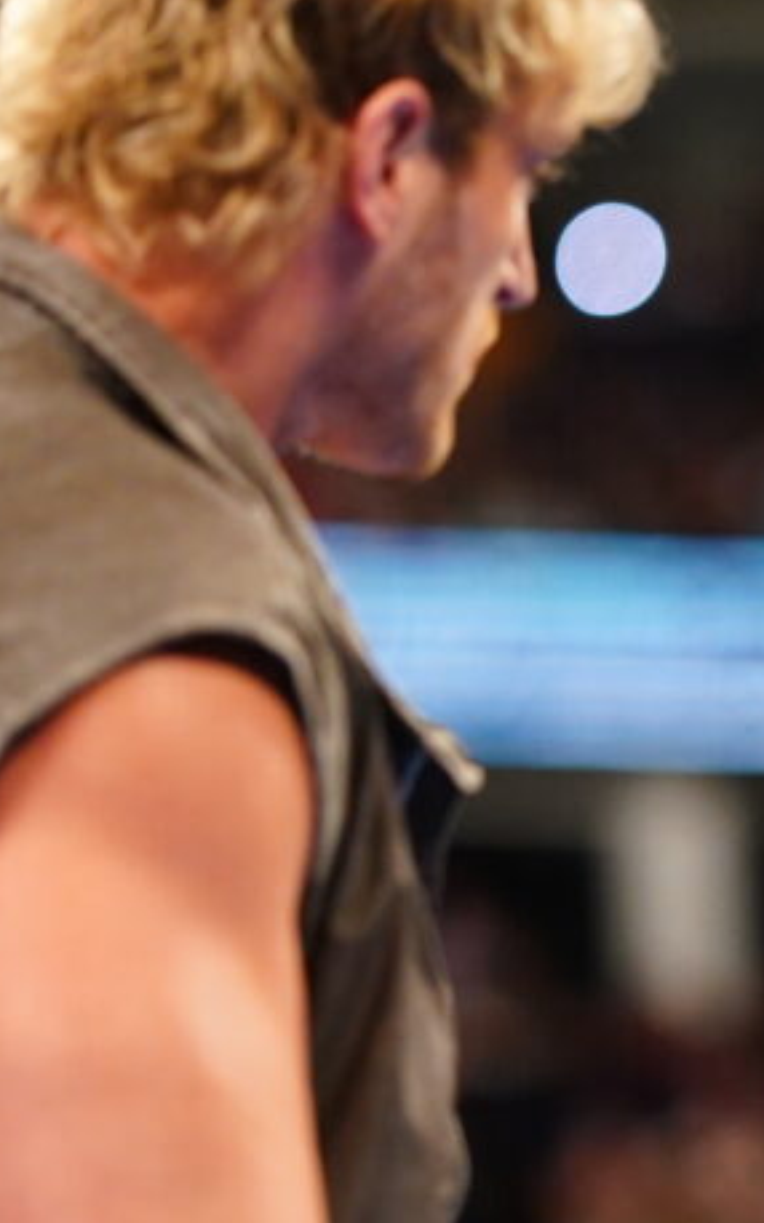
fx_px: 9634
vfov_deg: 7.3
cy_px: 599
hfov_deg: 4.5
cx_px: 1002
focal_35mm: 289
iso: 2000
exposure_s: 1/800
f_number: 1.4
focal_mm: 85
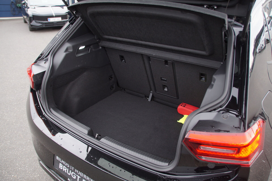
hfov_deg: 67.4
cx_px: 136
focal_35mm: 27
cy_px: 90
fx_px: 204
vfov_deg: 47.9
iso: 125
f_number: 4
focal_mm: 18
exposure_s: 1/60
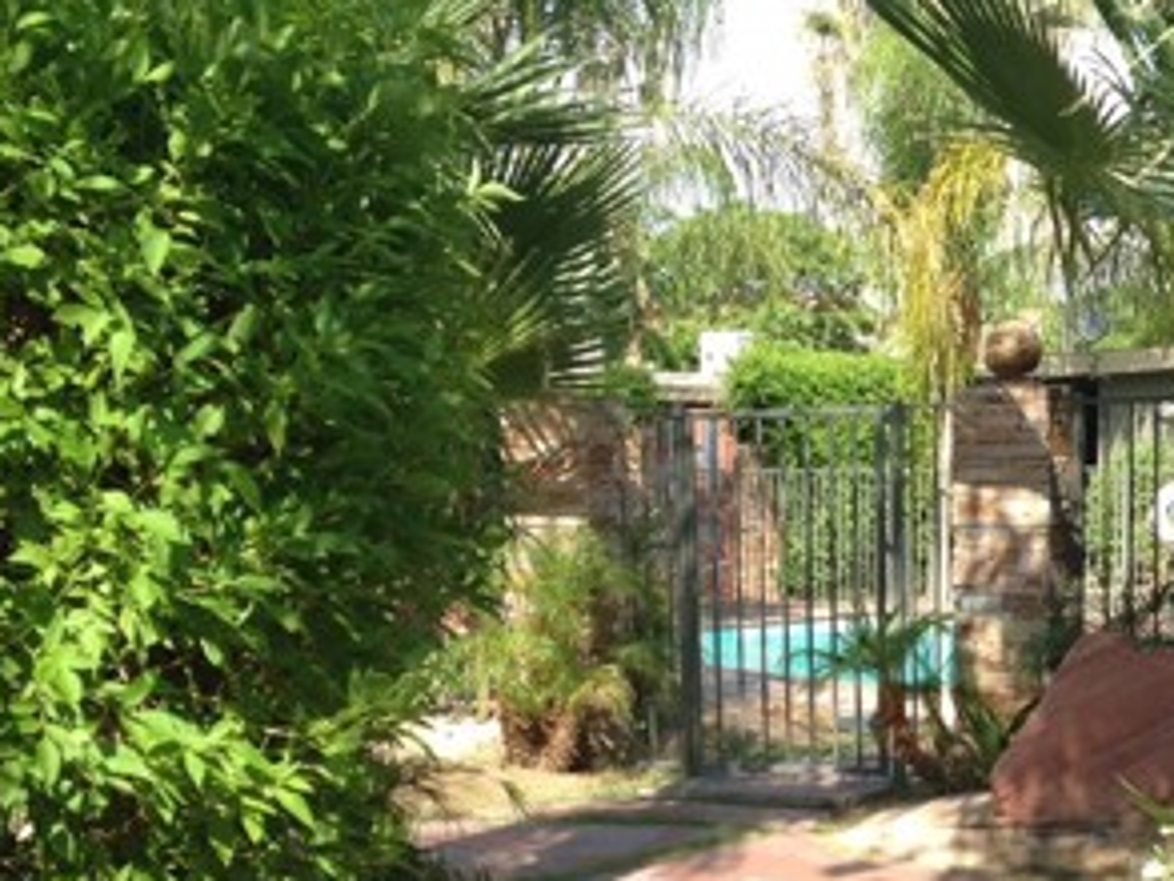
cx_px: 833
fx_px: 2443
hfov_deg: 26.8
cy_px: 733
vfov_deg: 20.2
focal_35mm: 72
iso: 50
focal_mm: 4.13
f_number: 2.4
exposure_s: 1/602
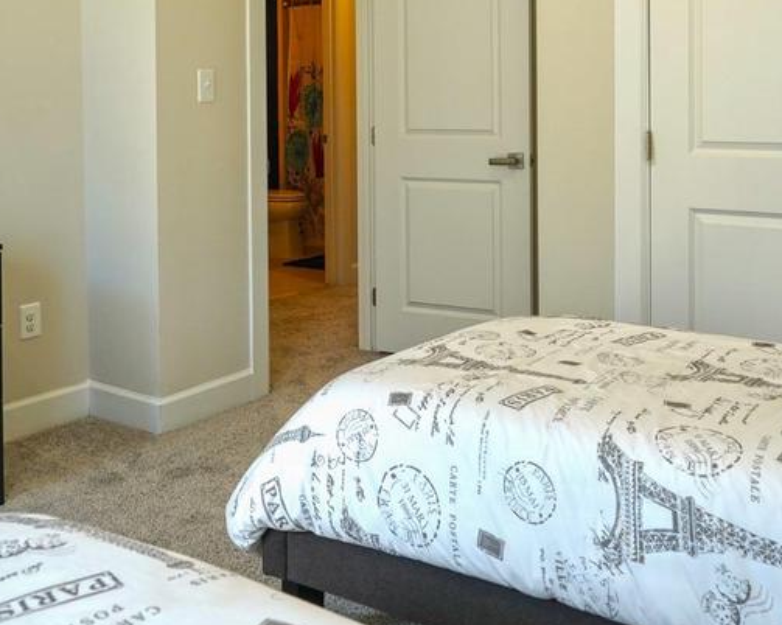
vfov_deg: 33.7
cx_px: 373
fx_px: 995
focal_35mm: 43
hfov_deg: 42.9
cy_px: 109
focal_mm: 16
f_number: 4
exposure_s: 1/160
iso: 320
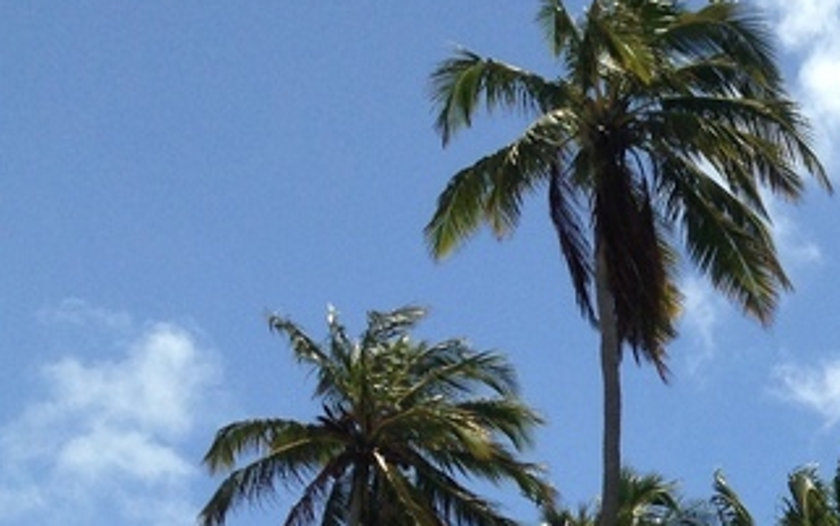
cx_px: 1303
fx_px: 2497
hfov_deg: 17.1
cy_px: 780
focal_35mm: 109
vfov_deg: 11.5
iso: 50
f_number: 2.4
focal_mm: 4.12
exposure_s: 1/1938
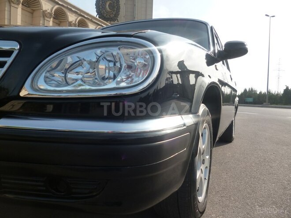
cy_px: 109
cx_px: 146
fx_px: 235
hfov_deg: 63.4
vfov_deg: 49.7
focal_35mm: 28
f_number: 9
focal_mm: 5
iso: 160
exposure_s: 1/100
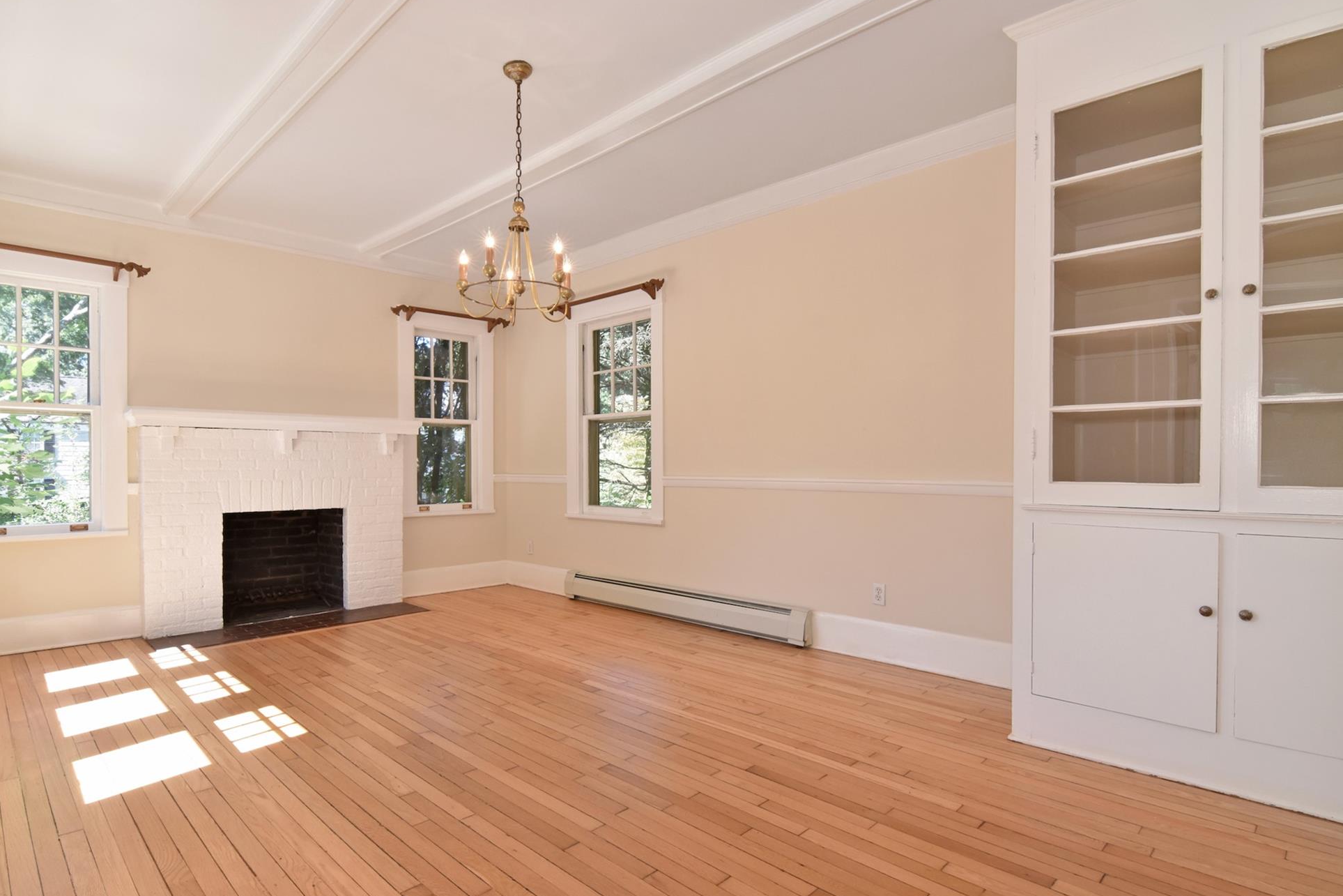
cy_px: 467
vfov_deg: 68.8
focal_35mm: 18
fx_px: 654
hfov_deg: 91.4
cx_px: 635
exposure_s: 1/50
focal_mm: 11
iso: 640
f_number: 11
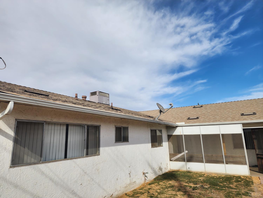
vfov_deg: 58.9
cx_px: 132
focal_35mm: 23
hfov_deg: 73.9
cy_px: 99
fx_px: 175
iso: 12
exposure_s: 1/1632
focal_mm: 6.4
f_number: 1.8
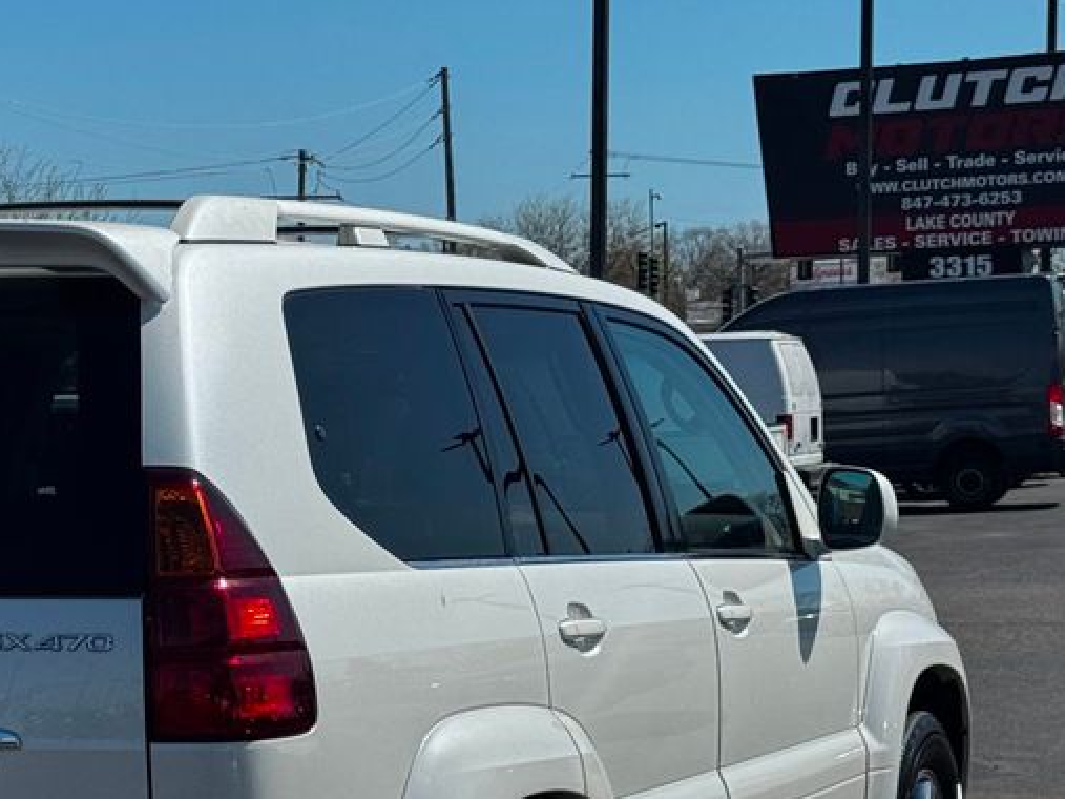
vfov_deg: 15.2
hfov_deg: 20.0
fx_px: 2984
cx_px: 227
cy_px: 603
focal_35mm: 97
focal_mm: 6.76
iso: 64
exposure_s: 1/7092
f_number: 1.78
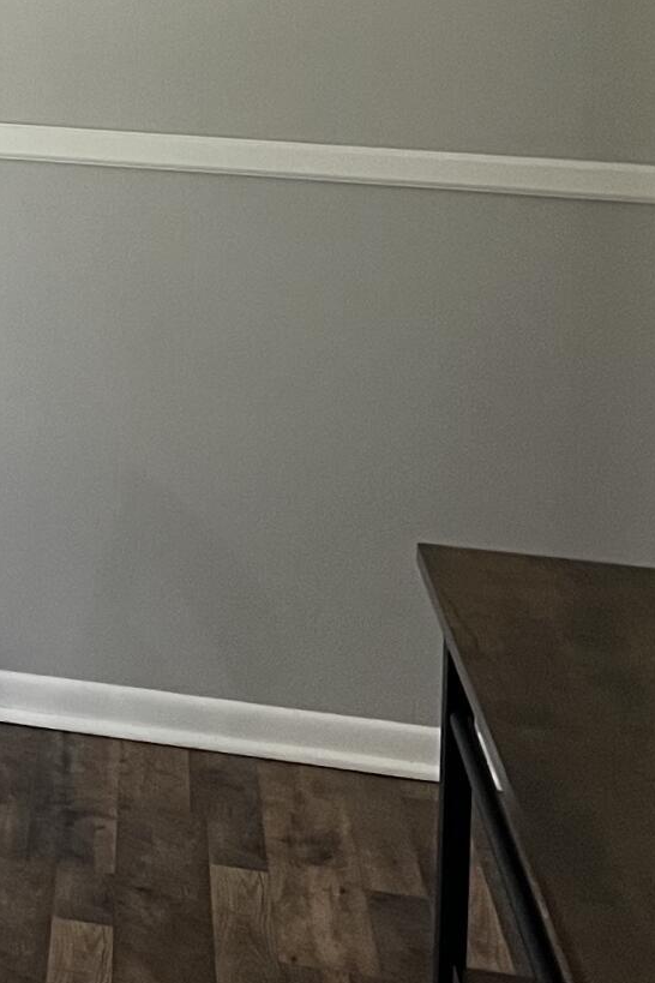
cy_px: -78
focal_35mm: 99
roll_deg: -1.7
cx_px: -871
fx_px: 2702
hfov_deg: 11.6
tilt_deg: -2.7
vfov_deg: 19.8
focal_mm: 5.7
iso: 125
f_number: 1.5
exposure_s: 1/71
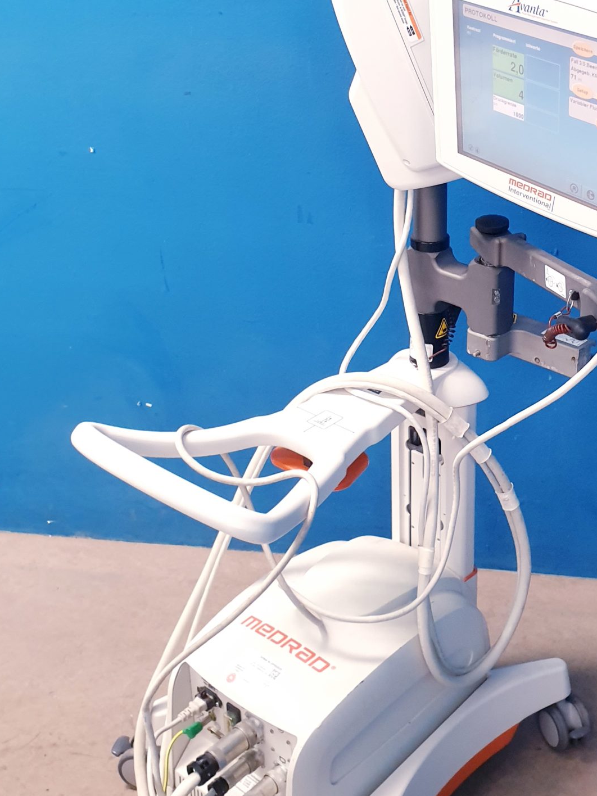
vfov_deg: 39.8
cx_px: 443
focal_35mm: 47
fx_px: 1081
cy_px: 252
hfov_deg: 30.4
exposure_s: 1/33
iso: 250
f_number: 2.4
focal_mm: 4.3
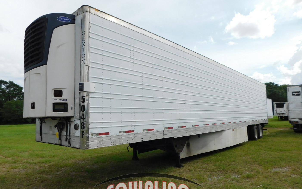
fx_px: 206
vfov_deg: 49.2
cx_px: 148
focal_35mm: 25
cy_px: 103
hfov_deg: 72.5
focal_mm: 4
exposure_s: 1/500
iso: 125
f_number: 6
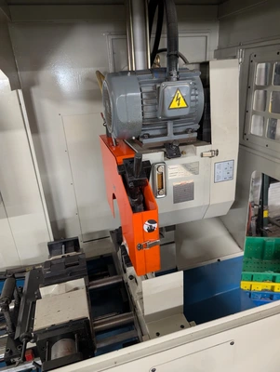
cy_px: 186
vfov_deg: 71.5
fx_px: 258
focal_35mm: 24
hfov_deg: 56.9
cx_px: 140
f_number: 1.68
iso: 650
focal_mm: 6.9
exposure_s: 1/60
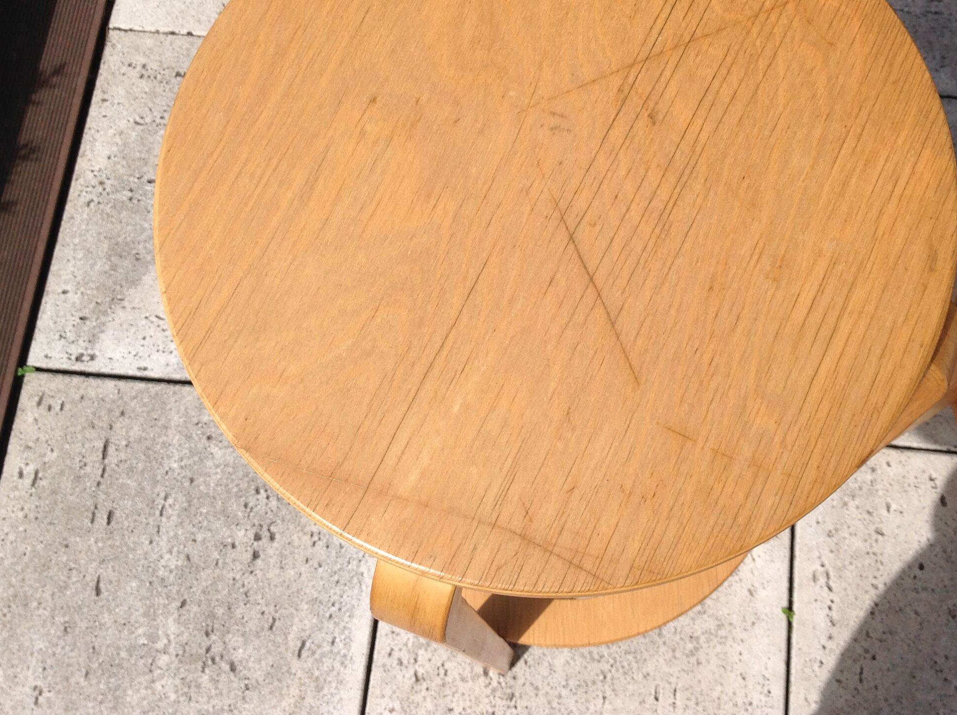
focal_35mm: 47
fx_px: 1298
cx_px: 578
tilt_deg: -73.7
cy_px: 250
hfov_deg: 40.3
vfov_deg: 30.6
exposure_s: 1/3367
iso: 50
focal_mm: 4.28
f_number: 2.4
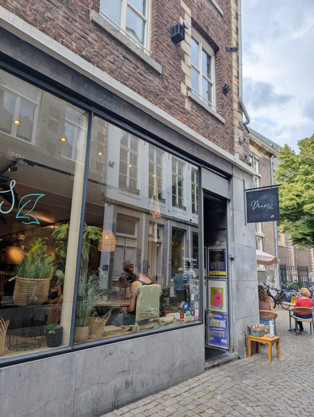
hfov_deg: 56.9
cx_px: 157
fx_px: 290
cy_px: 208
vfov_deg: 71.5
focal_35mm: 24
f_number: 1.68
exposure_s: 1/546
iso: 20
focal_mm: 6.9
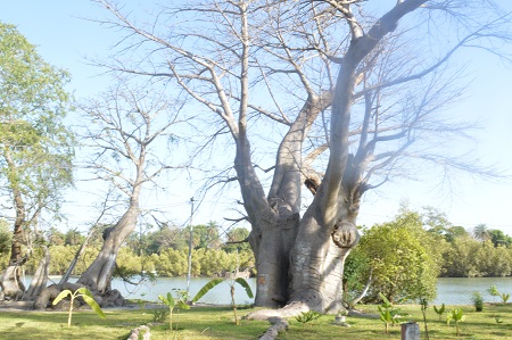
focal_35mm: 33
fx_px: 469
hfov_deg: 57.3
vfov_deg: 39.9
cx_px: 256
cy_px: 170
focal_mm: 22
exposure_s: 1/8
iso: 100
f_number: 25
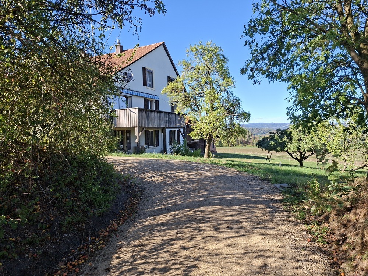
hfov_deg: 73.9
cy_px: 138
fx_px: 245
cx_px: 184
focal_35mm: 23
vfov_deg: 58.9
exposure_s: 1/977
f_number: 1.8
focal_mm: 5.54
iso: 50
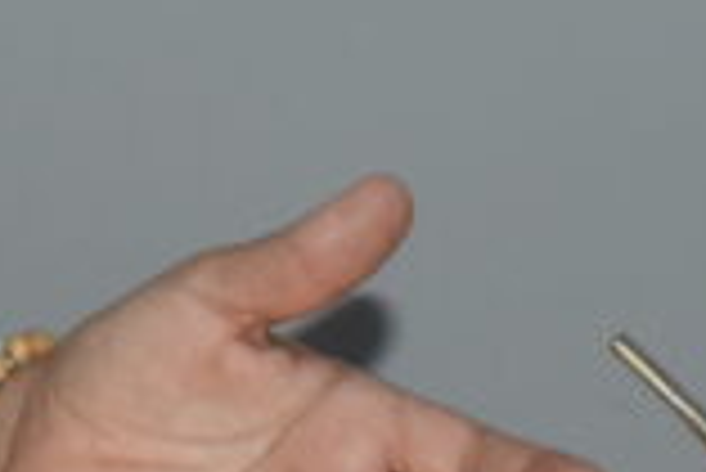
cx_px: -522
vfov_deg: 4.9
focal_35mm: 274
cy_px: -528
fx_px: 5378
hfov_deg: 7.3
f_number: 4.2
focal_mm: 28
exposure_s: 1/125
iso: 500
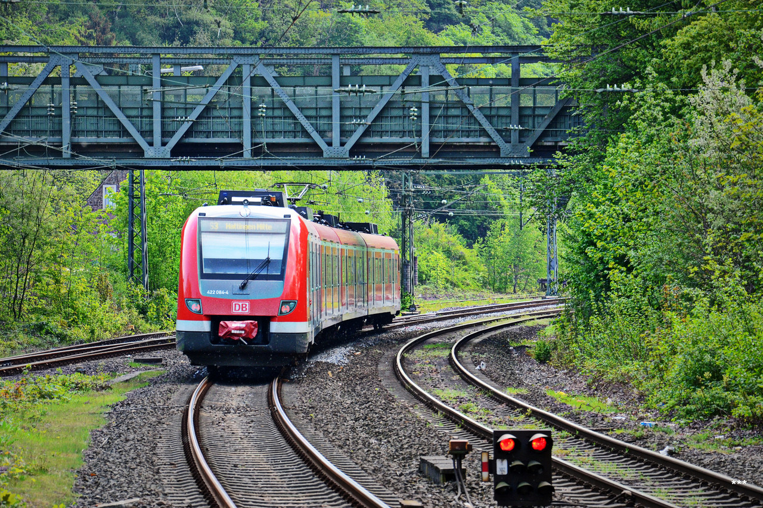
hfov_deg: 13.0
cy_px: 254
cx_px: 382
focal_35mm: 158
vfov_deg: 8.7
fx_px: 3337
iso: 400
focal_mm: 105
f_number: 9
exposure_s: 1/125
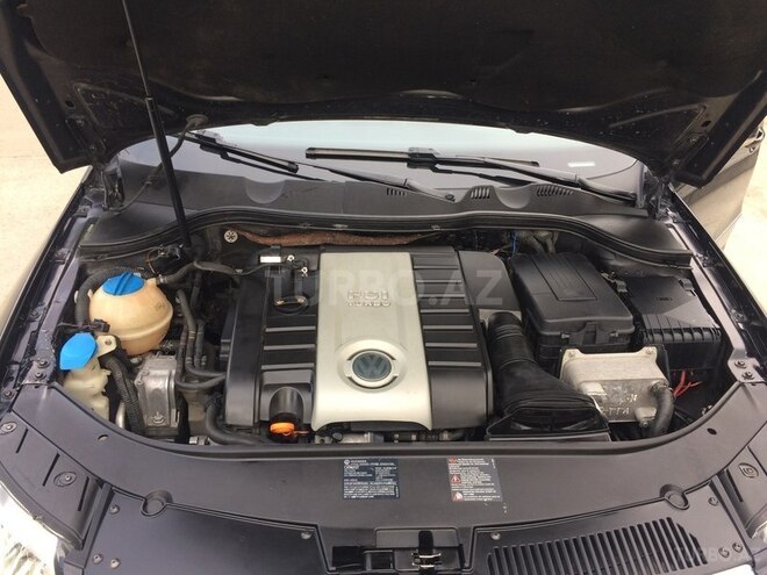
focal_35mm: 29
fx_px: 643
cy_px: 288
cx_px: 384
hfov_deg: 61.7
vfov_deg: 48.2
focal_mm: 4.15
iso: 32
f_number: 2.2
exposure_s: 1/134
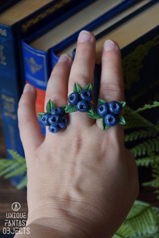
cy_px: 119
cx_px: 80
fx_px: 547
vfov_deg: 24.6
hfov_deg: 16.6
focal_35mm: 82
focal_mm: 55
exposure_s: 1/60
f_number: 5.6
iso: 1000
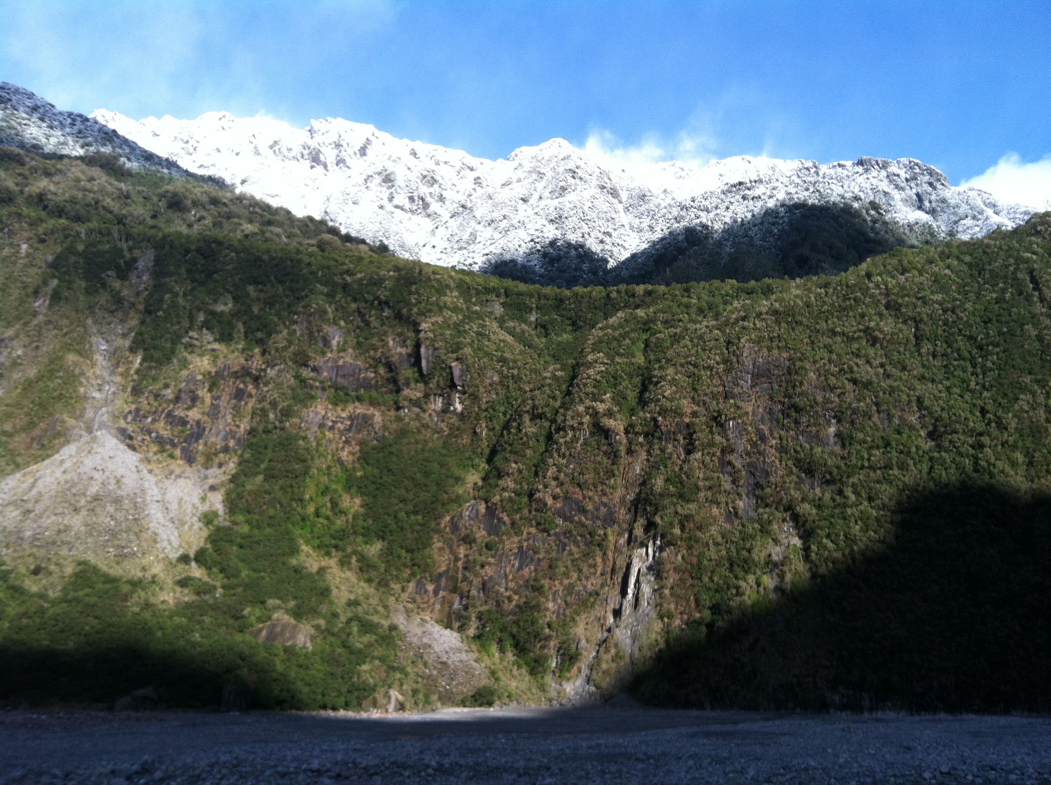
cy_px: 392
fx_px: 1061
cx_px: 526
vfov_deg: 40.6
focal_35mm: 35
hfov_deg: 52.7
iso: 80
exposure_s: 1/588
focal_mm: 3.85
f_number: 2.8
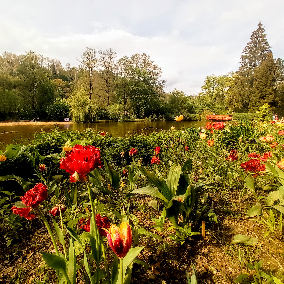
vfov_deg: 48.4
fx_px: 316
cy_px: 139
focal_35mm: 34
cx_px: 132
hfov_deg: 48.4
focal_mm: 1.65
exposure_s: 1/684
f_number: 2.2
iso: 117
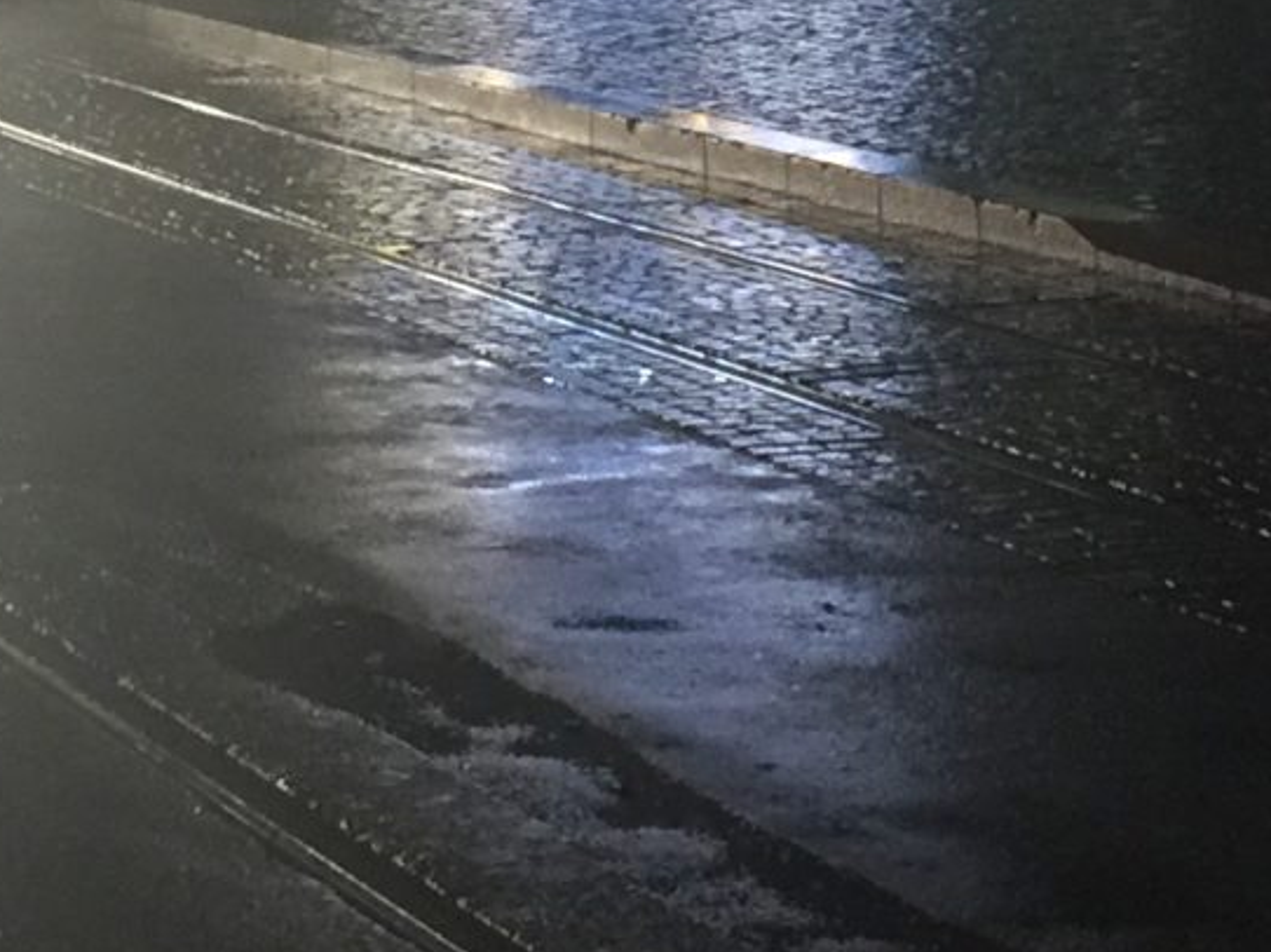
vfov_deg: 10.6
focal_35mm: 137
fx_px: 5028
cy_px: -263
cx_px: 603
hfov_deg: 14.4
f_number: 2.2
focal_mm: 4.15
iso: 100
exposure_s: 1/10
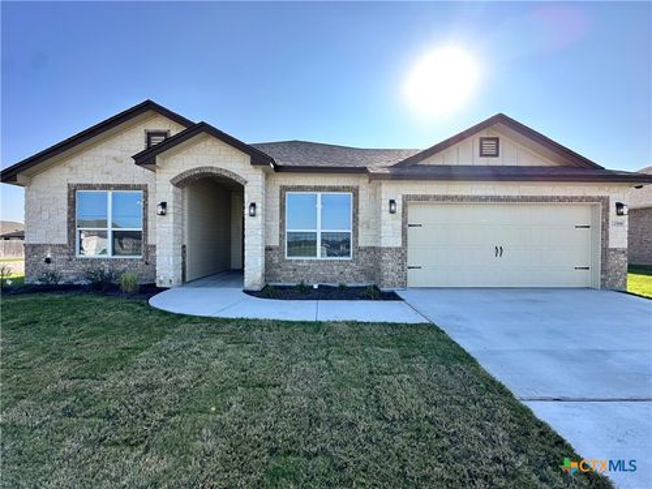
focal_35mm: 14
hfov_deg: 102.1
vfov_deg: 85.7
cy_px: 244
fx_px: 264
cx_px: 326
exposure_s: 1/754
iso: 40
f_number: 2.2
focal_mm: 2.22
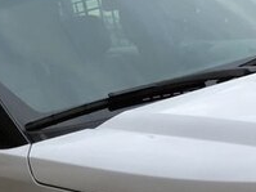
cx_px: 125
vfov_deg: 15.1
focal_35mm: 93
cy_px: 258
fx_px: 687
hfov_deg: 21.1
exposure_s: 1/8
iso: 80
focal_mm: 3.99
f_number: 1.8
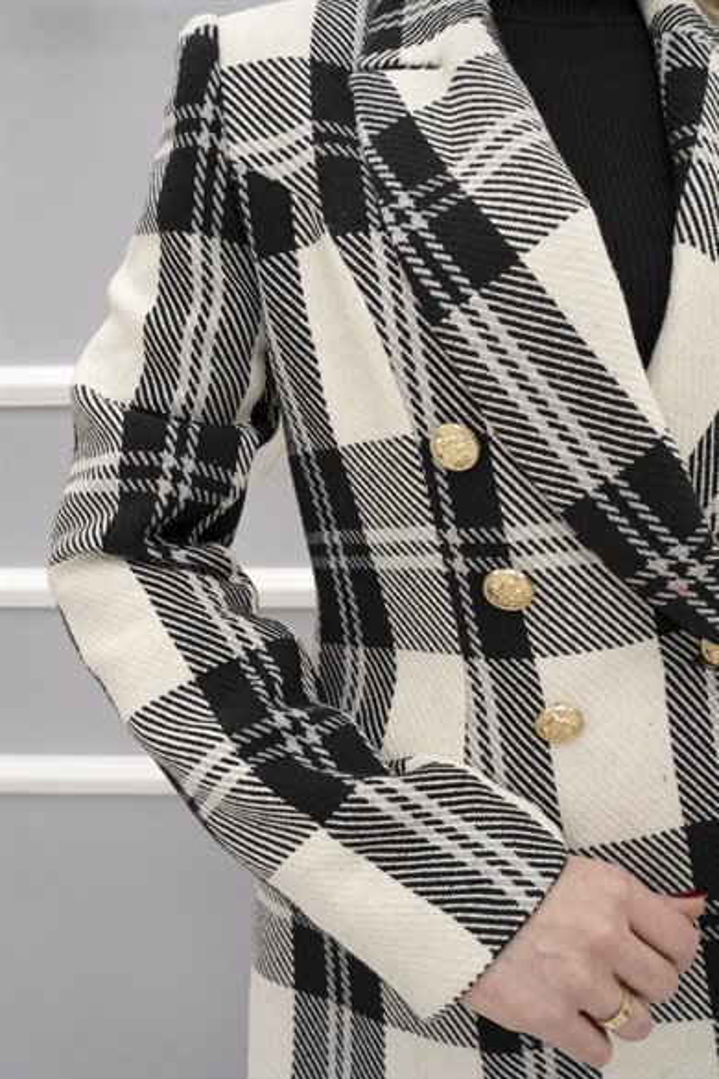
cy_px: 540
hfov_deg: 45.0
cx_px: 360
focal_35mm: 29
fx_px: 869
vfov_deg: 63.7
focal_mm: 29
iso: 500
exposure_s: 1/40
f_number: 7.1
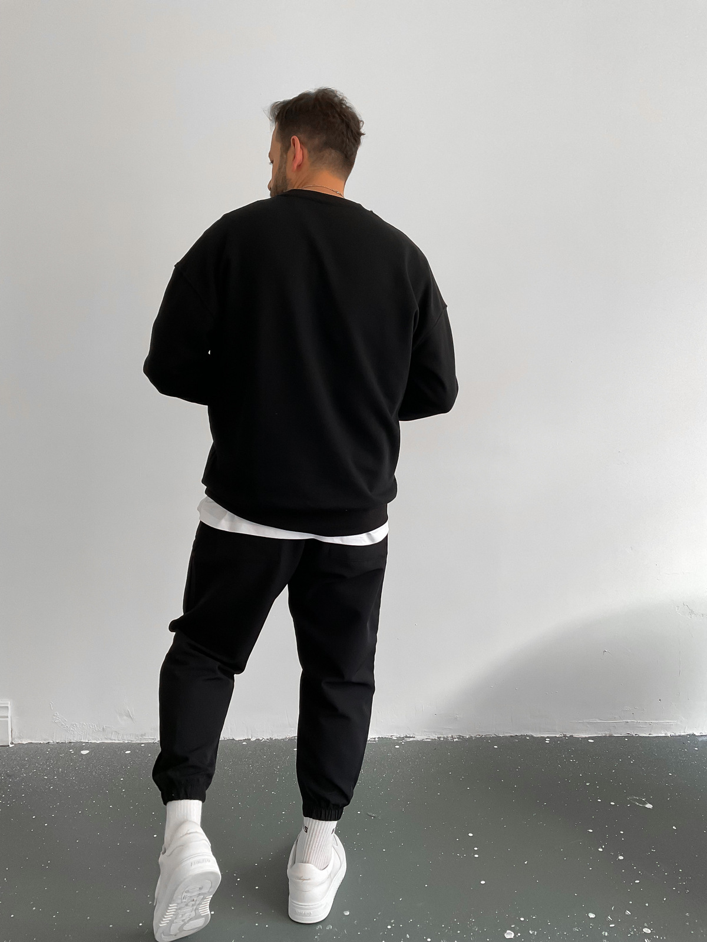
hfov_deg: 48.2
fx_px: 790
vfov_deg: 61.7
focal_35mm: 29
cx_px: 354
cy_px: 471
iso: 64
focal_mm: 3
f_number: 1.8
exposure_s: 1/100
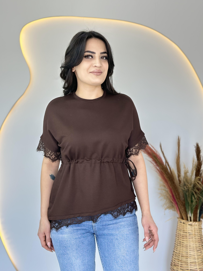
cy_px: 136
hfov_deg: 30.3
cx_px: 102
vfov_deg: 39.7
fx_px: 375
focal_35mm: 48
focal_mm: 6.86
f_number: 1.78
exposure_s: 1/147
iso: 64
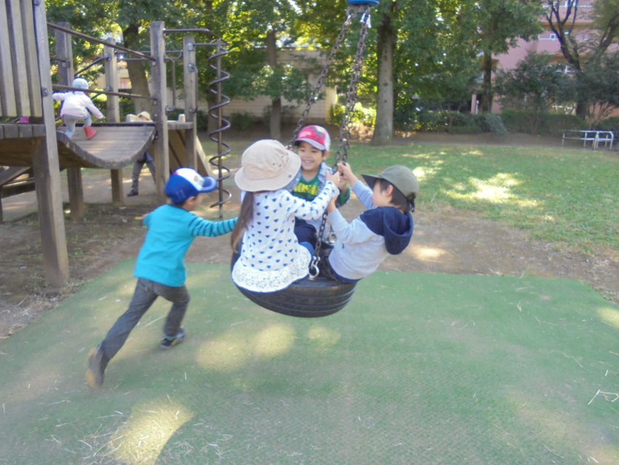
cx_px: 305
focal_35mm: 27
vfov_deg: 51.4
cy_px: 239
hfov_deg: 65.3
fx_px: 483
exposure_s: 1/100
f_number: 3.5
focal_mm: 4.6
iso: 100
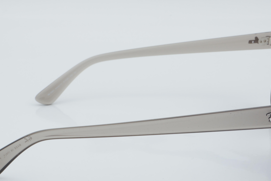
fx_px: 768
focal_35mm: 102
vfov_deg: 13.4
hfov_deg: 20.0
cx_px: 139
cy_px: 89
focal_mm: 50
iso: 100
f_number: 32
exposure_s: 1/4
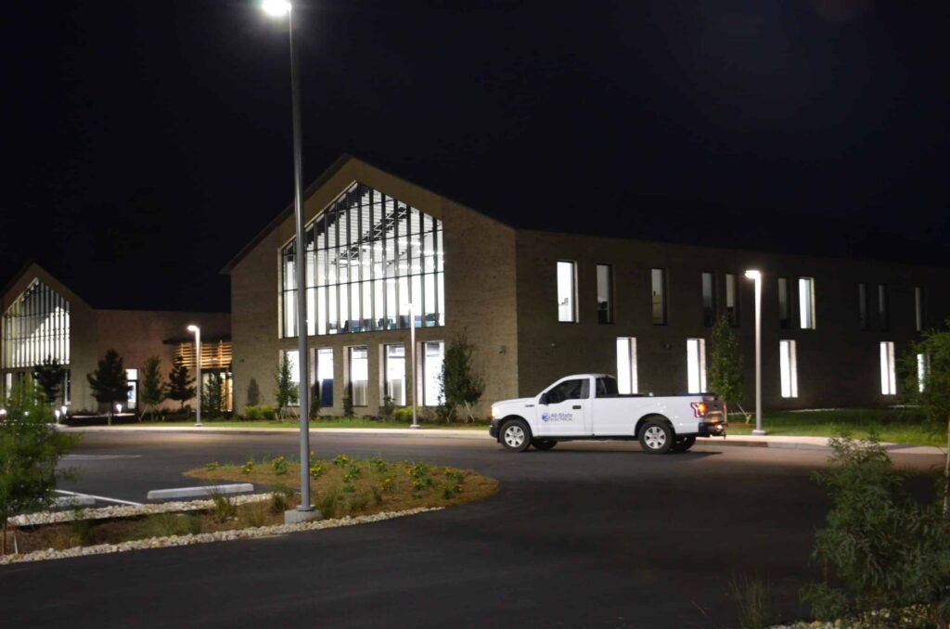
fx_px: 1264
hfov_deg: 41.2
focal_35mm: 48
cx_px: 475
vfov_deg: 27.9
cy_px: 314
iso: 1600
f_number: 4.2
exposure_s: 1/6
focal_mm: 32
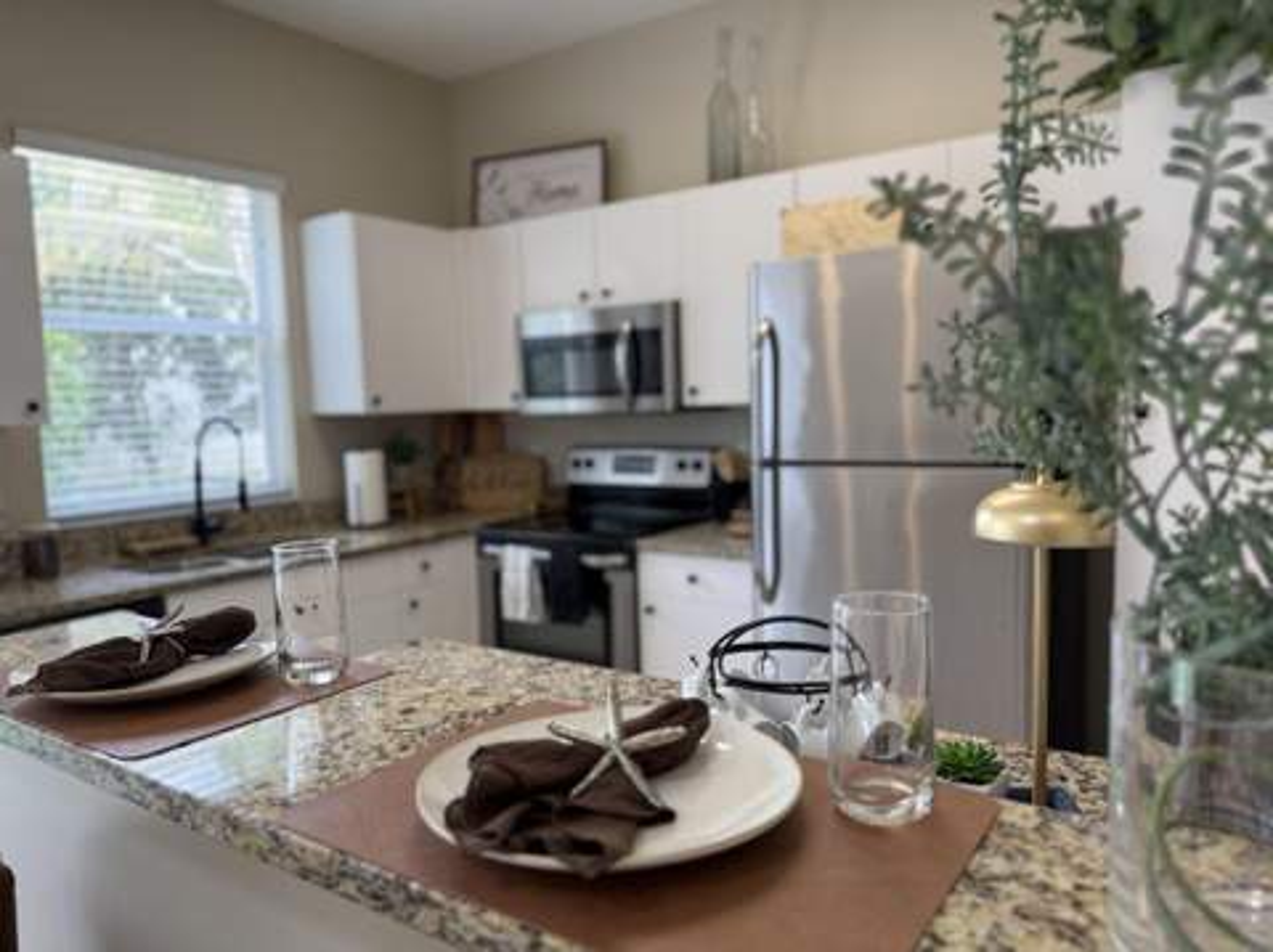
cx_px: 636
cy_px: 476
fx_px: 882
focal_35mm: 24
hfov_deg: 71.7
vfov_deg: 56.7
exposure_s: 1/152
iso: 100
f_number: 1.78
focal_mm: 6.76
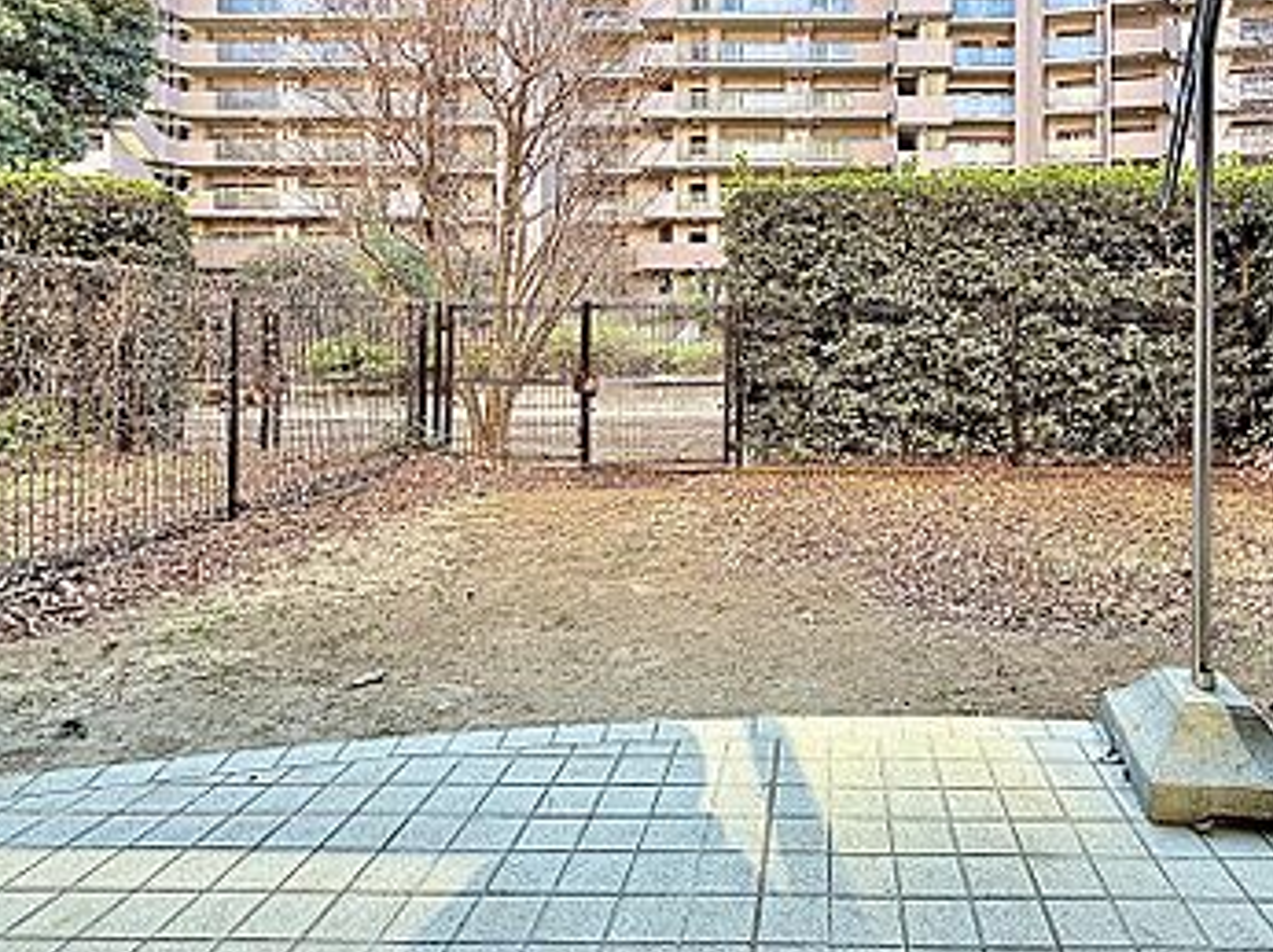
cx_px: 824
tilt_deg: -0.3
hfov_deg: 72.2
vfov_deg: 57.9
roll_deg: -0.2
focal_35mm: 23
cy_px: 346
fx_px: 845
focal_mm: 2.22
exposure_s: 1/99
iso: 50
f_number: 2.2
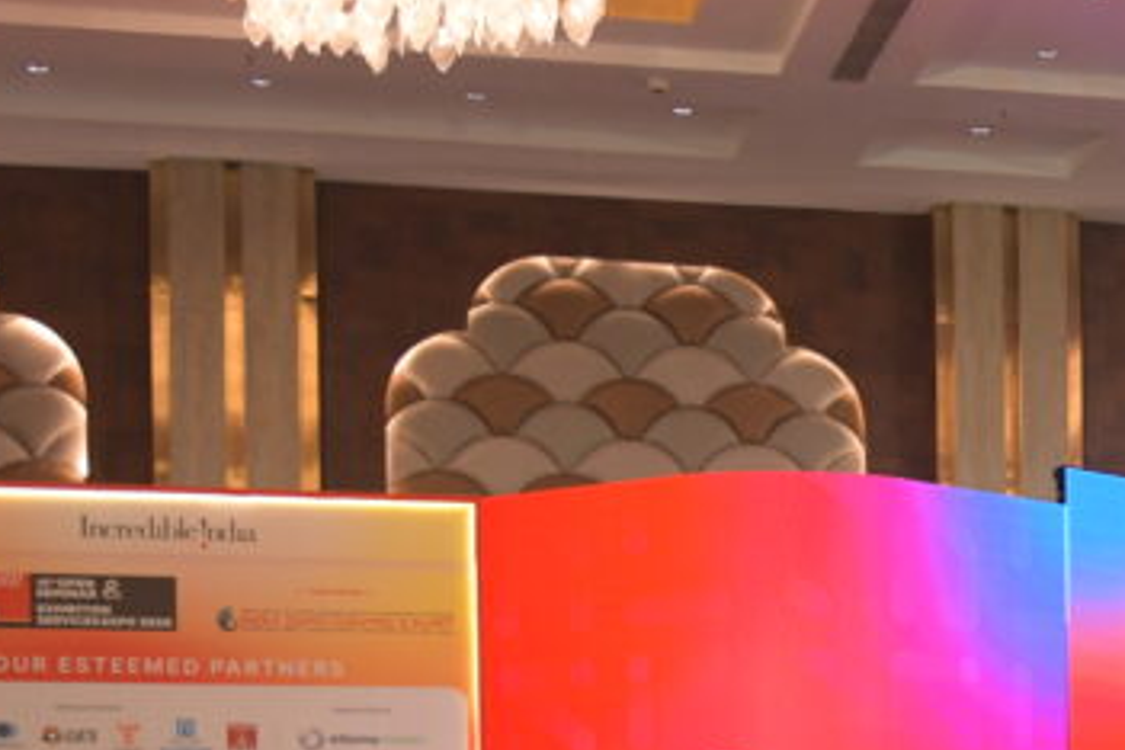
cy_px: 982
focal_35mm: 102
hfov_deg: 18.5
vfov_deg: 13.0
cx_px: 1494
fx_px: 3187
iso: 1600
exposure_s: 1/200
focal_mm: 35
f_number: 4.5
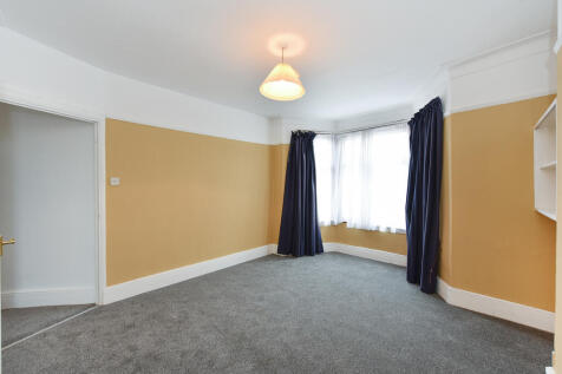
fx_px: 218
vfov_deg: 81.2
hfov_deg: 104.3
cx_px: 281
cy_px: 187
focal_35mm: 14
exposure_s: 1/30
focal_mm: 14
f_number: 8
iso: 400
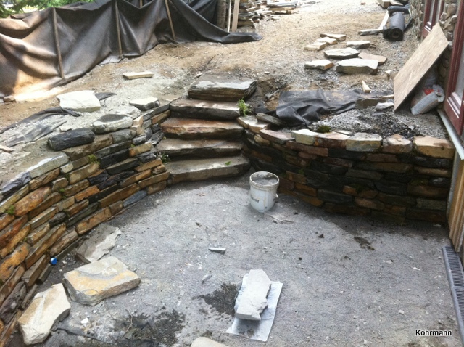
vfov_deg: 40.6
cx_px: 232
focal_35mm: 35
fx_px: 468
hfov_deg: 52.7
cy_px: 174
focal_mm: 3.85
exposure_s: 1/120
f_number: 2.8
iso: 125
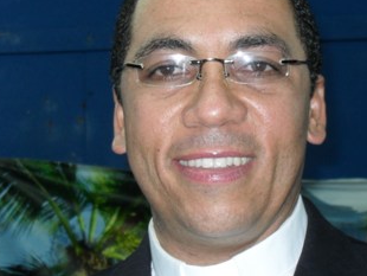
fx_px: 1072
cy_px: 98
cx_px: 238
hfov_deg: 19.4
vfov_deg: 14.6
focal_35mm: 101
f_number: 4
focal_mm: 12.3
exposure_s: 1/60
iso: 200
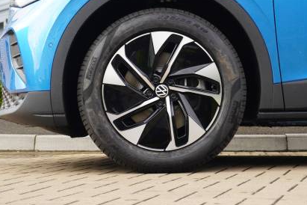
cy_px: 55
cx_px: 161
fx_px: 817
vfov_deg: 14.2
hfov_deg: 21.3
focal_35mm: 96
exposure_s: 1/80
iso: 125
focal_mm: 41
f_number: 5.6
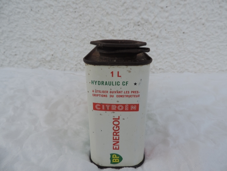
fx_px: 157
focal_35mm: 24
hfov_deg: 71.6
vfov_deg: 56.8
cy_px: 86
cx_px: 114
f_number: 3
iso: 80
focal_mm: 4.3
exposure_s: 1/400
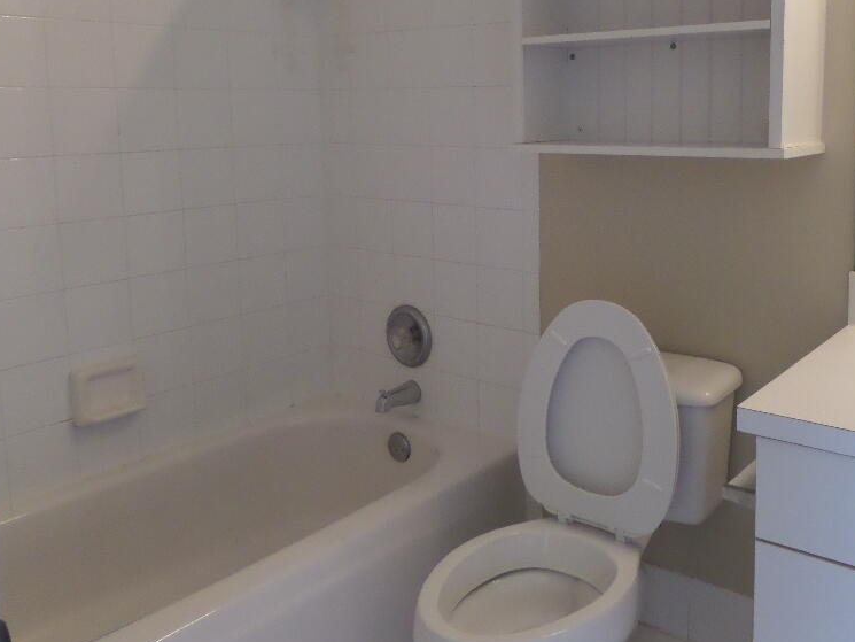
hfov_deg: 54.6
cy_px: 216
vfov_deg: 42.4
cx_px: 541
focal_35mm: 33
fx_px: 815
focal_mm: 4
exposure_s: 1/30
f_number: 3.2
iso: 480
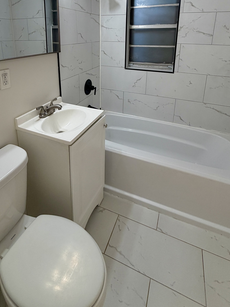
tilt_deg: -13.4
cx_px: 103
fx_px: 186
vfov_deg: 73.7
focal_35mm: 21
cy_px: 79
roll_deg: +0.4
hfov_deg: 63.3
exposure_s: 1/120
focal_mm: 2.22
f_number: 2.2
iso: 125
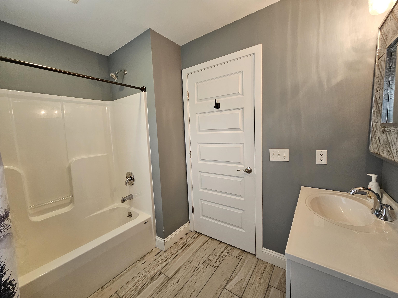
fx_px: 149
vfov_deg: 89.9
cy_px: 149
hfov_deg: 106.2
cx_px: 199
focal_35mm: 13
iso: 125
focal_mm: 2.2
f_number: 2.2
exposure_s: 1/60
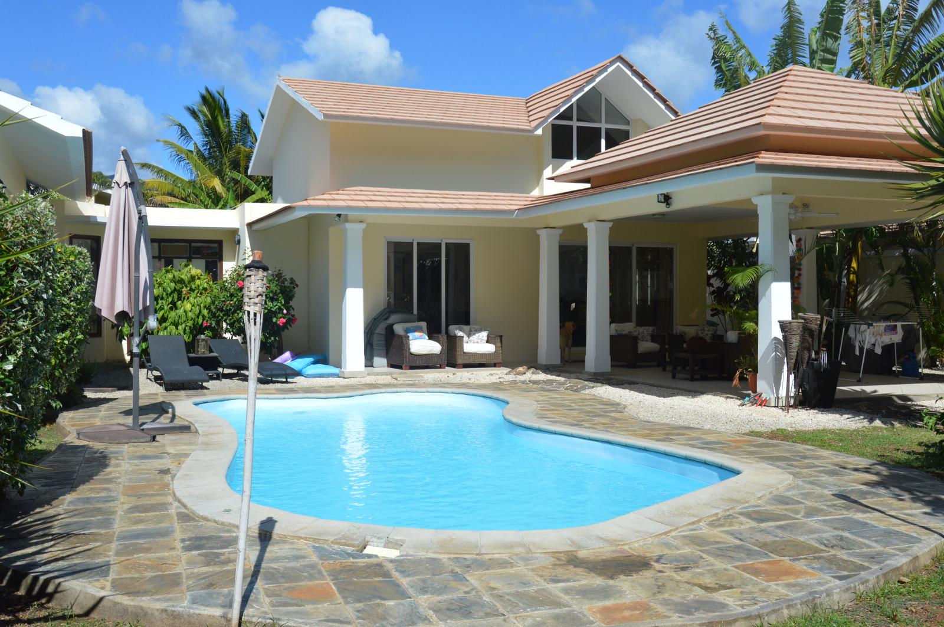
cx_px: 472
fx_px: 943
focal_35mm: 36
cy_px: 314
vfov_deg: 36.8
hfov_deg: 53.2
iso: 100
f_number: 8
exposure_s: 1/250
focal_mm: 24
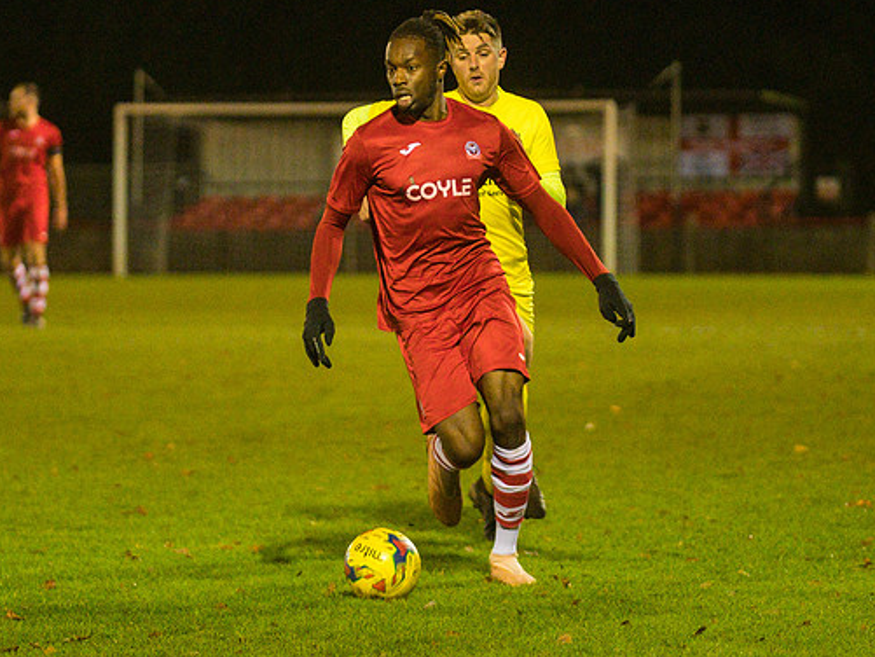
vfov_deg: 5.3
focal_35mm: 282
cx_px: 426
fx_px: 7130
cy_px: 325
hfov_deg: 7.0
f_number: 2.8
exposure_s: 1/800
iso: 5000
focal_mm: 145
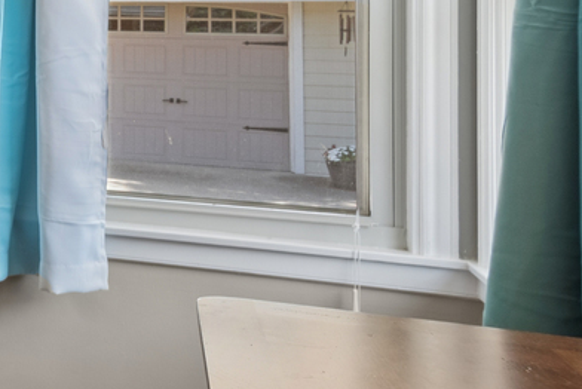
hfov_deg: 19.1
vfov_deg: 20.0
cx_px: -570
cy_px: -10
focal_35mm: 66
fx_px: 1068
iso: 200
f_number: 8
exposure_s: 1/13
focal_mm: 16
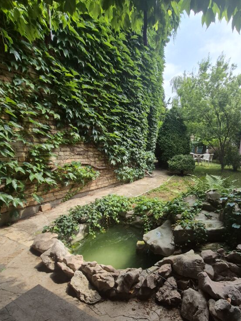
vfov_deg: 86.6
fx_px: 167
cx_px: 160
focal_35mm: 18
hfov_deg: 69.6
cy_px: 194
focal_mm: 1.74
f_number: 2.2
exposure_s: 1/842
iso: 40
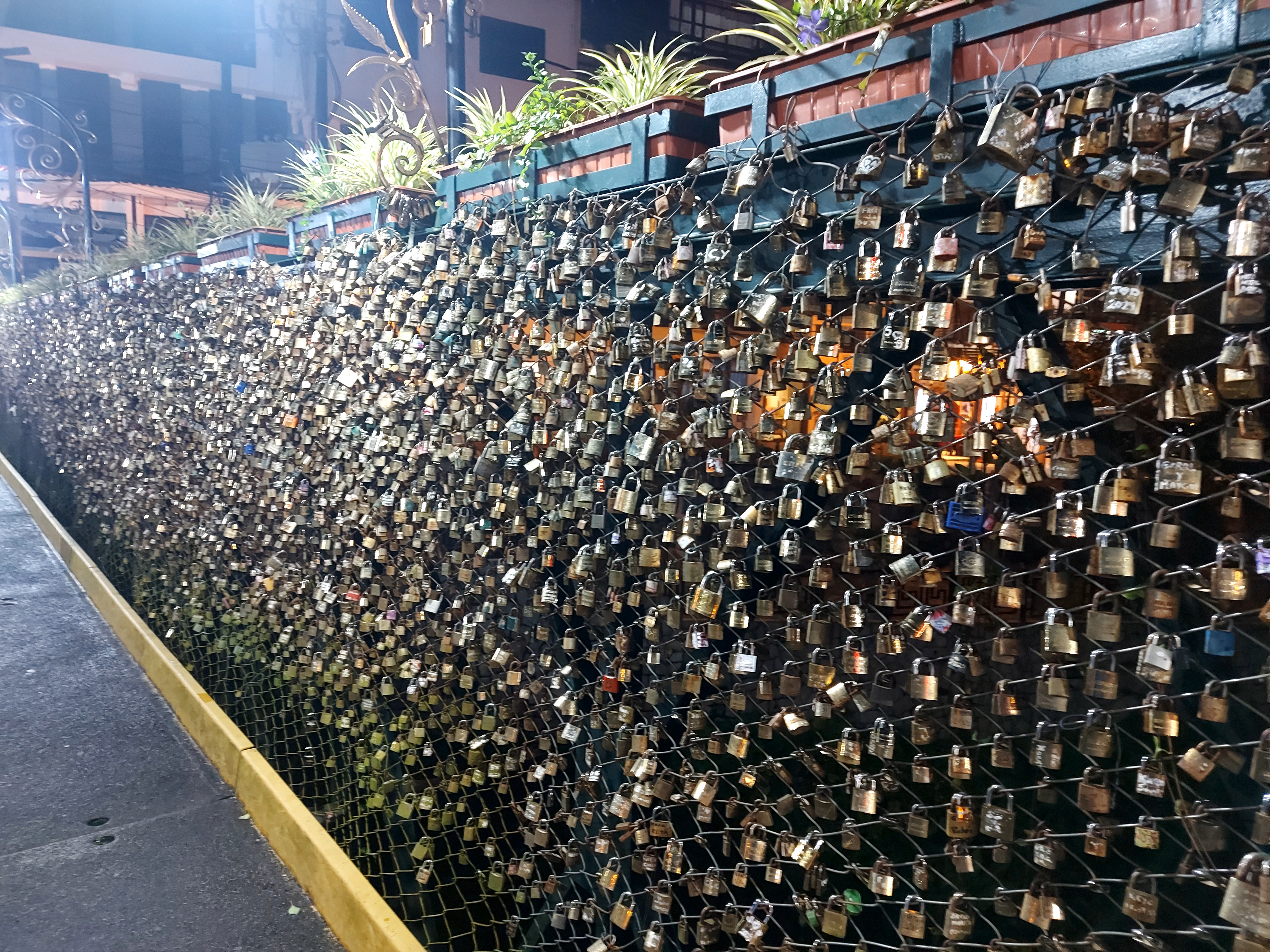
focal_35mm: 24
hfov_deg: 71.6
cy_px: 476
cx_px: 635
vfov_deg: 56.8
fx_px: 881
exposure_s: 1/25
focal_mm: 5.23
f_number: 1.8
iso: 500
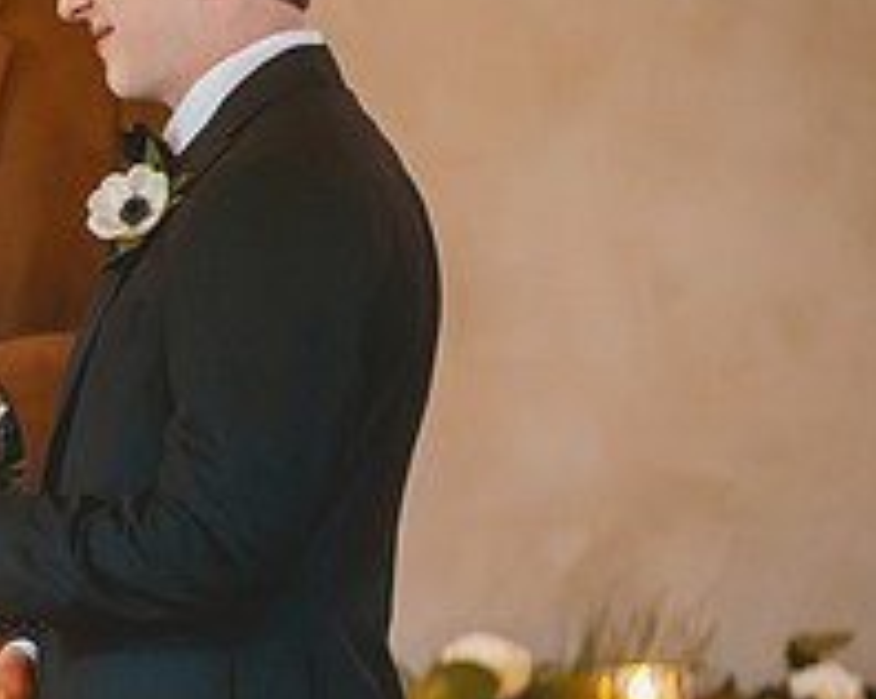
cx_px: -292
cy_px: 394
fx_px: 21394
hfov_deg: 2.3
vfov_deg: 1.9
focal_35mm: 826
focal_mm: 300
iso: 800
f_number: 2.8
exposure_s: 1/80
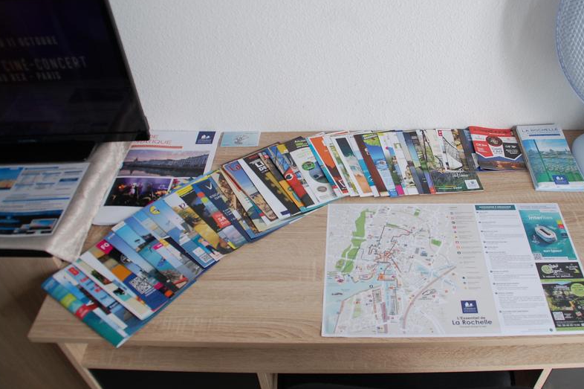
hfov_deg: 60.1
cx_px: 328
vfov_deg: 42.2
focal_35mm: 31
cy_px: 179
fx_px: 503
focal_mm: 18
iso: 400
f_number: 5
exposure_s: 1/100
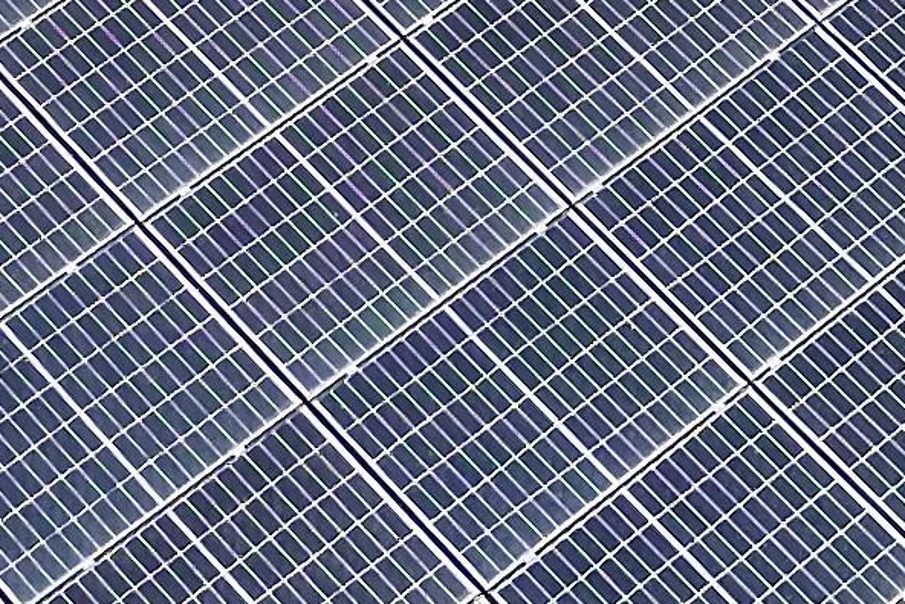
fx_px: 4274
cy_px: -524
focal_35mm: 170
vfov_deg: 7.8
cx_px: -402
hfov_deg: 11.6
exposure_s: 1/3000
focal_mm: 6.72
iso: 180
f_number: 1.7
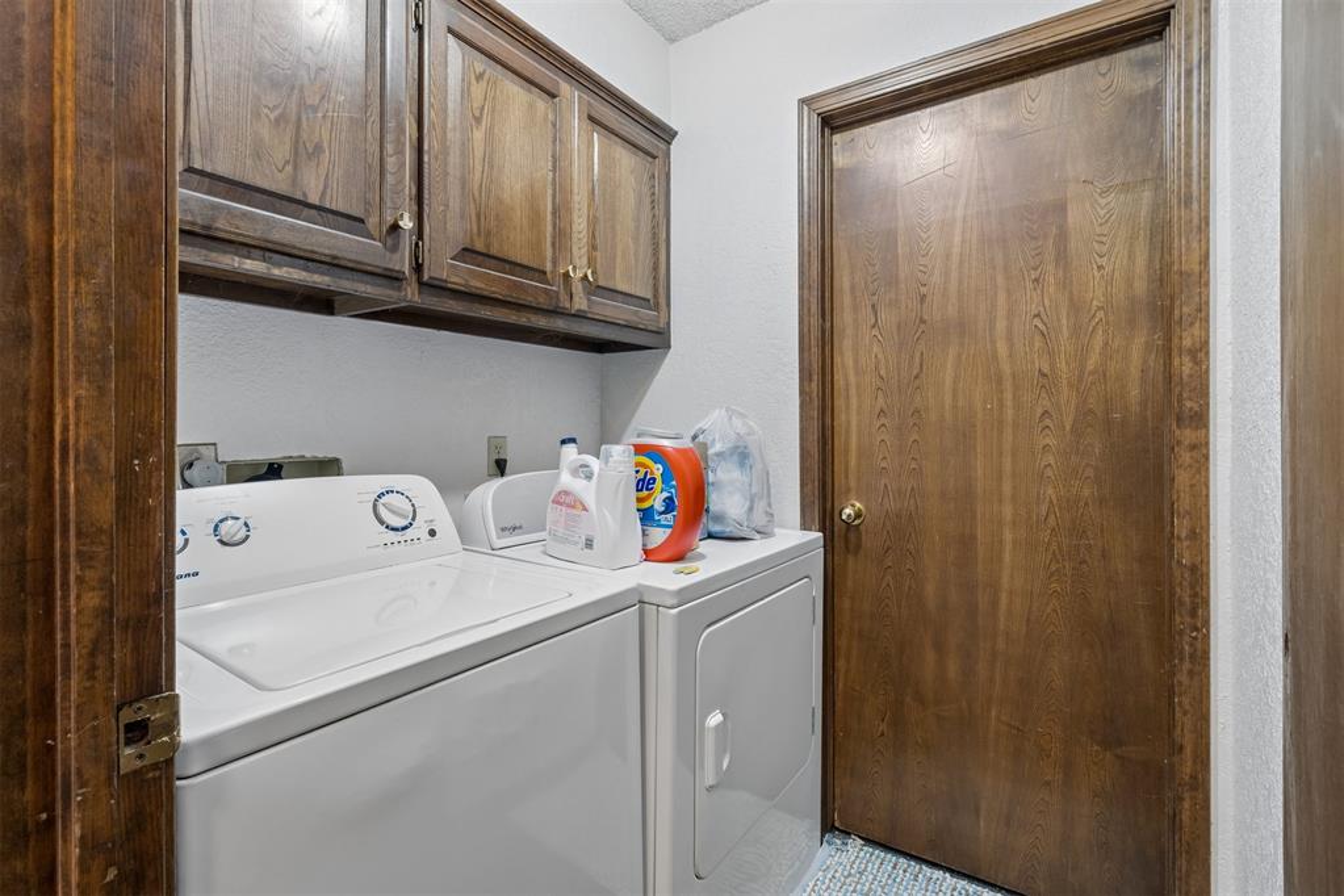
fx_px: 597
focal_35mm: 16
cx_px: 672
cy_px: 448
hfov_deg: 96.7
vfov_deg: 73.7
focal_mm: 16
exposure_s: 1/5
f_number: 8
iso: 200
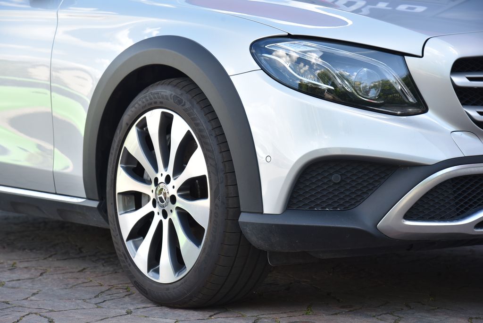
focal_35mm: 105
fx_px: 1409
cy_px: 162
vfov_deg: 13.1
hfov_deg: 19.4
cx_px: 242
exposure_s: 1/200
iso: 500
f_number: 7.1
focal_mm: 105
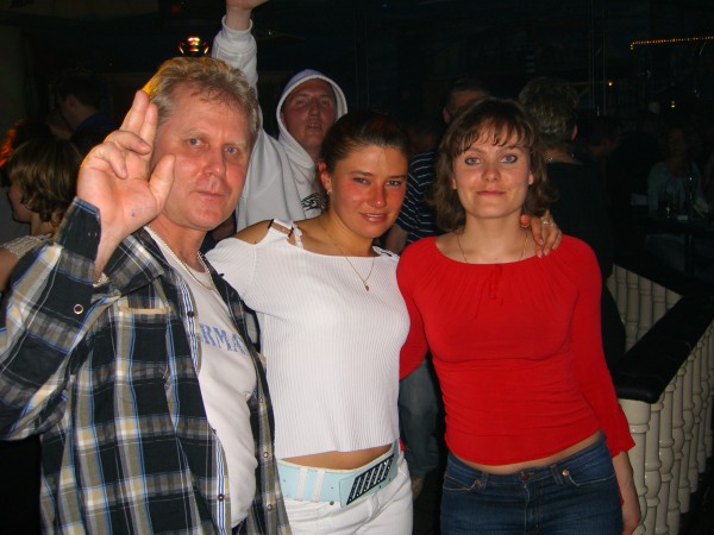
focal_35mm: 38
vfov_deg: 37.7
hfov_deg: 49.0
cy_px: 268
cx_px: 357
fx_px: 784
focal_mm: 7.9
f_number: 2.8
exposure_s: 1/60
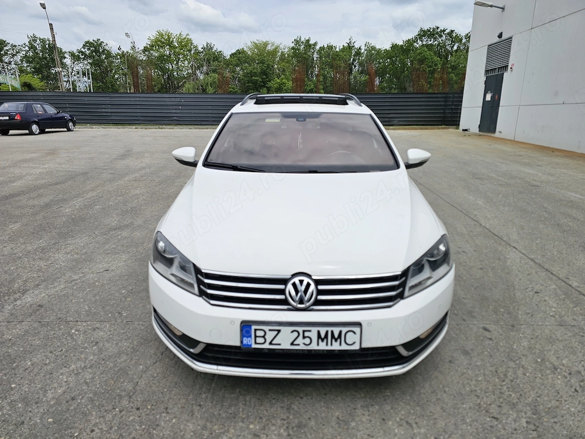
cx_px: 292
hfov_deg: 73.9
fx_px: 389
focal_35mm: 23
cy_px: 220
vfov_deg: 58.9
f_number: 1.7
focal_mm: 6.3
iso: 10
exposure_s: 1/1354
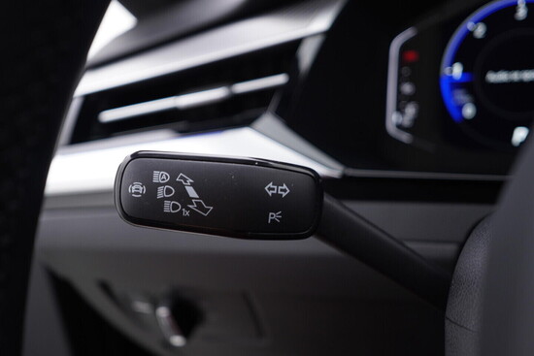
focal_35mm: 36
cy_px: 178
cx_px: 267
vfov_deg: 36.9
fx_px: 534
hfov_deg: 53.1
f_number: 2.8
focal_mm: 24
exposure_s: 1/40
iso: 160
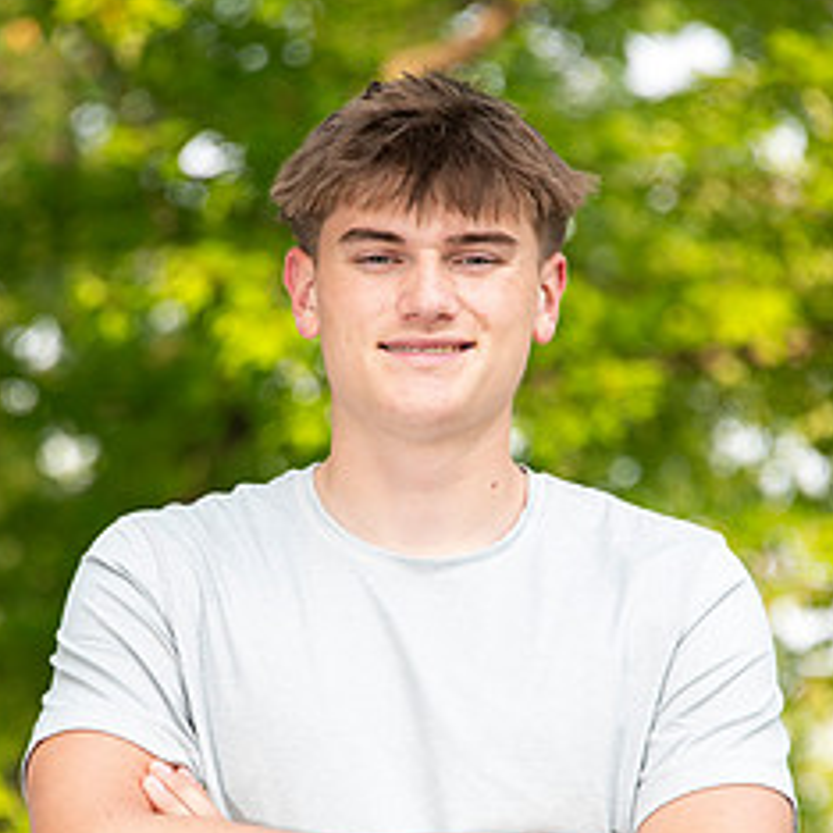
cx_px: 370
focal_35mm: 490
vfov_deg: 3.6
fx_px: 13340
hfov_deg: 3.6
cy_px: 602
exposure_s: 1/160
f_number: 7.1
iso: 320
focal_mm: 300
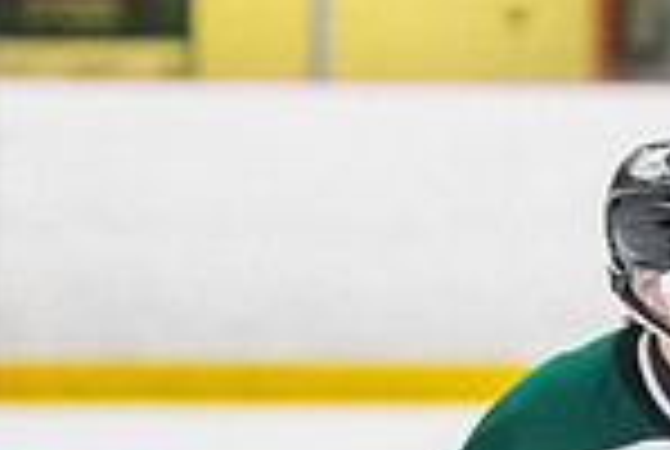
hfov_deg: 2.0
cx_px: 634
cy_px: 781
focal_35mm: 1037
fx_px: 19338
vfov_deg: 1.3
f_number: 3.2
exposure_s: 1/640
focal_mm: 145
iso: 3200
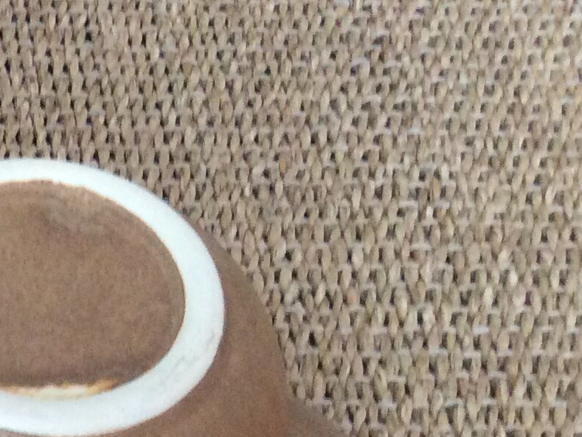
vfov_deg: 13.5
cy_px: 585
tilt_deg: -58.8
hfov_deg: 16.7
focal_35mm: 105
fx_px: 1766
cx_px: -337
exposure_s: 1/25
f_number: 2.4
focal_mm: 3.3
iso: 160
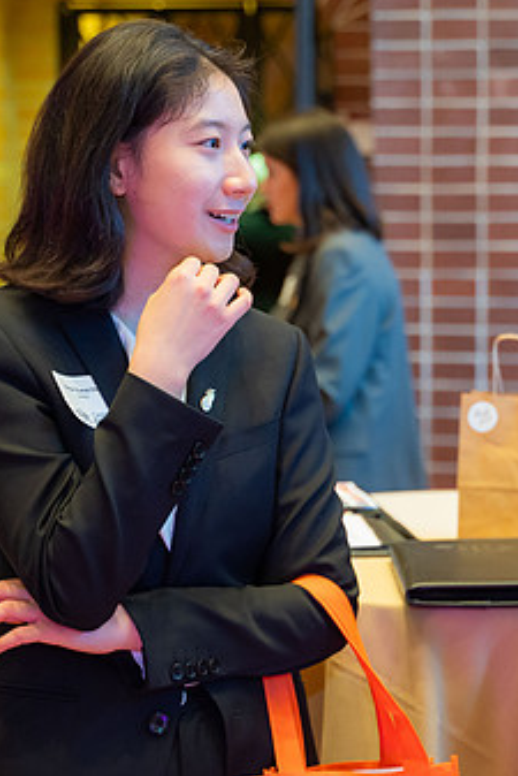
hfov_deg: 14.5
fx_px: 2005
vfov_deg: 21.9
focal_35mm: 93
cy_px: 373
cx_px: 490
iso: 2500
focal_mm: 52
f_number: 2.8
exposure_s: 1/50
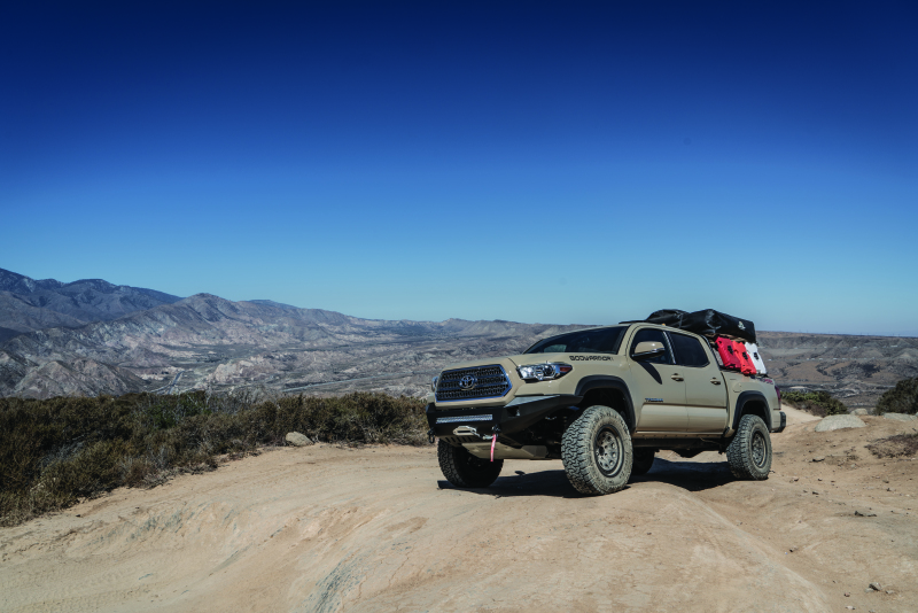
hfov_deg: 69.4
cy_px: 306
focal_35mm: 26
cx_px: 459
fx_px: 663
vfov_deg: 49.6
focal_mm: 26
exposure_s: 1/200
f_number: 10
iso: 50
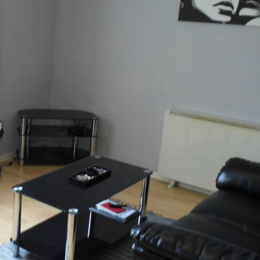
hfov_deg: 33.0
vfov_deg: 34.6
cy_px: 109
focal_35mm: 49
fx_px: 416
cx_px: 28
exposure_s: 1/15
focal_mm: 4.5
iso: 100
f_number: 3.1
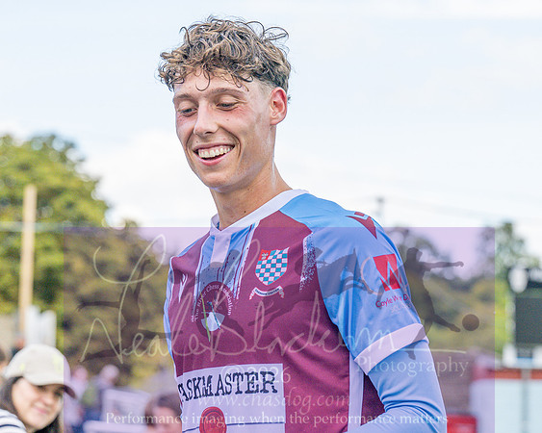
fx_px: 2481
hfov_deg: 12.5
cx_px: 204
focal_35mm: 155
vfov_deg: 10.0
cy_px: 189
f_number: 4
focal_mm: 76
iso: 400
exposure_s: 1/1250
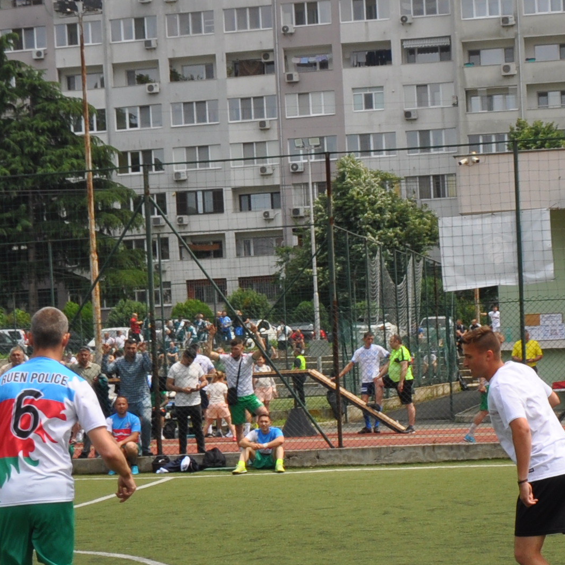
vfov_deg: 18.3
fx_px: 1717
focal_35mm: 93
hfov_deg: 18.6
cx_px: 357
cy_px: 530
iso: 200
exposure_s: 1/320
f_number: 9
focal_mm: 18
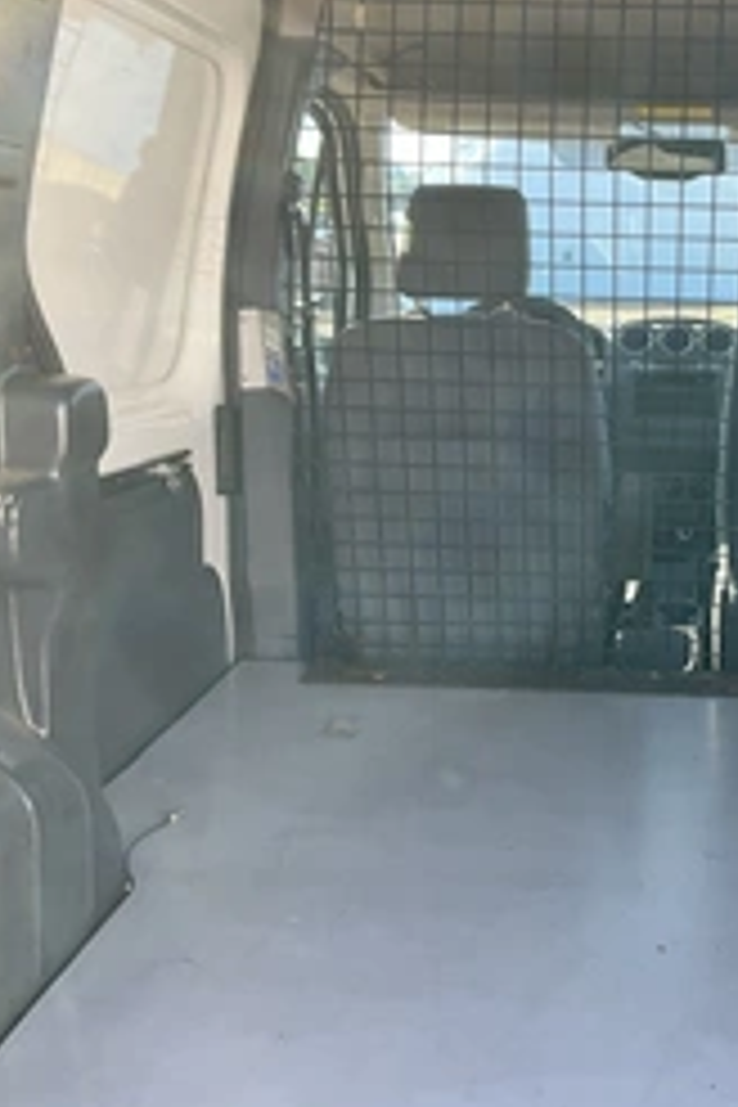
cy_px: 518
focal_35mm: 49
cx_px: 621
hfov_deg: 26.8
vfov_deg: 40.3
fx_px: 1507
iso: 20
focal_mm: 3
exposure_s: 1/122
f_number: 1.8
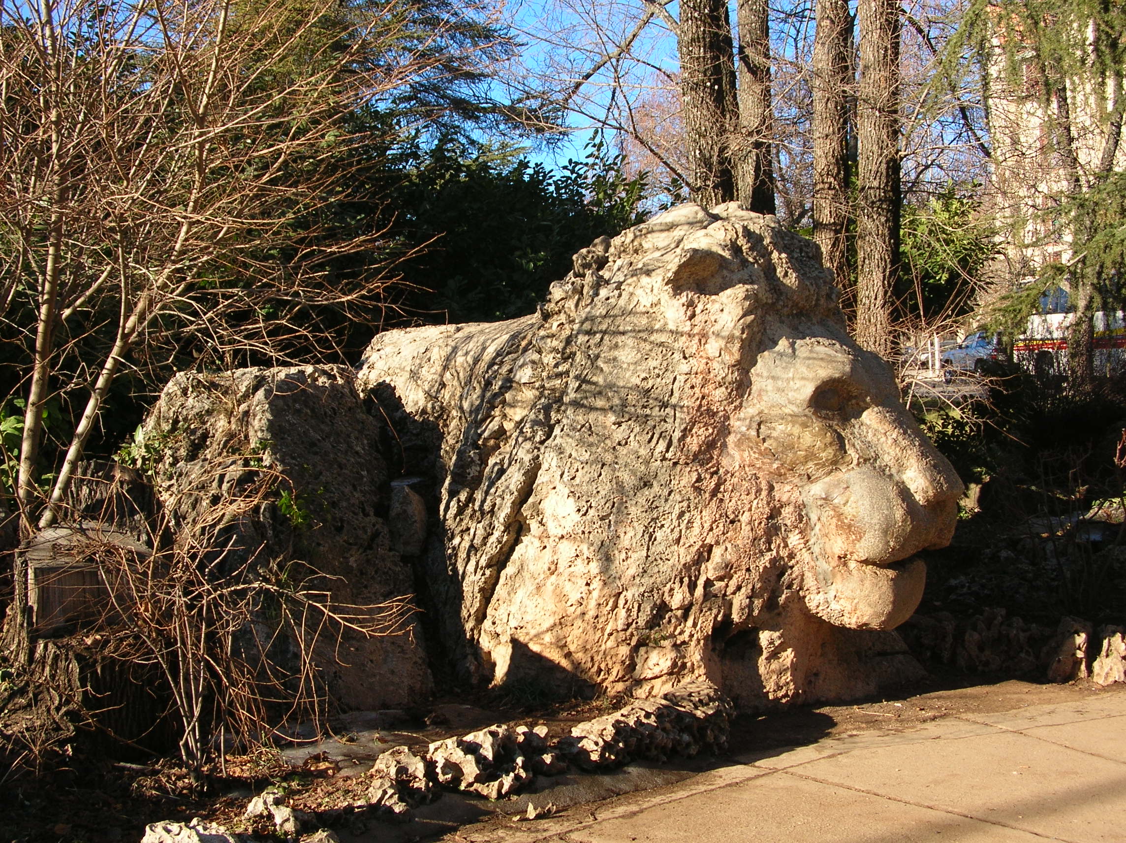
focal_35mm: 45
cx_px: 563
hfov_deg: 42.1
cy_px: 422
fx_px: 1463
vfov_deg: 32.1
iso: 50
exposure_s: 1/332
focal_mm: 7.5
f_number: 3.1
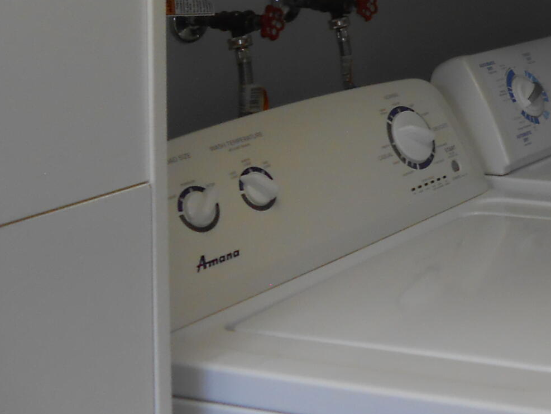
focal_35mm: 79
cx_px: 833
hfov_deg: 20.9
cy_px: -125
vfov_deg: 17.5
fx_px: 1258
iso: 80
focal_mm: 4.6
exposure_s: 1/30
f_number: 3.5
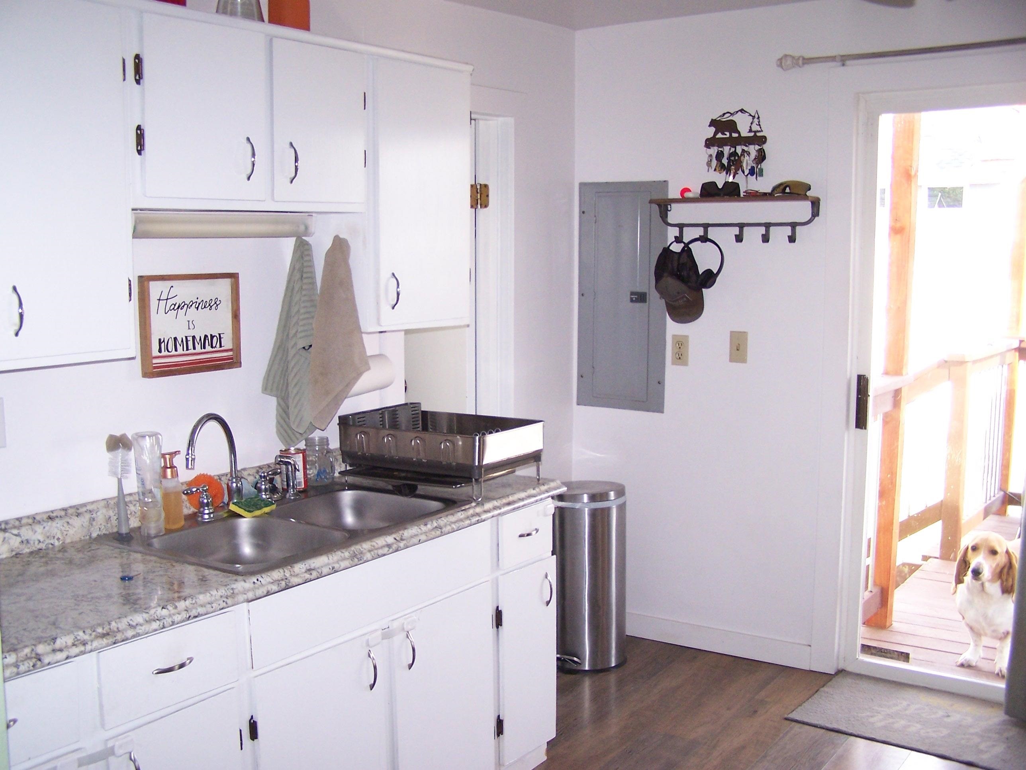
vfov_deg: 37.7
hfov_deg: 49.0
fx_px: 1126
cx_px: 513
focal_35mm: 38
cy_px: 385
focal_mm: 6.3
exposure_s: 1/60
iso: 140
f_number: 2.8
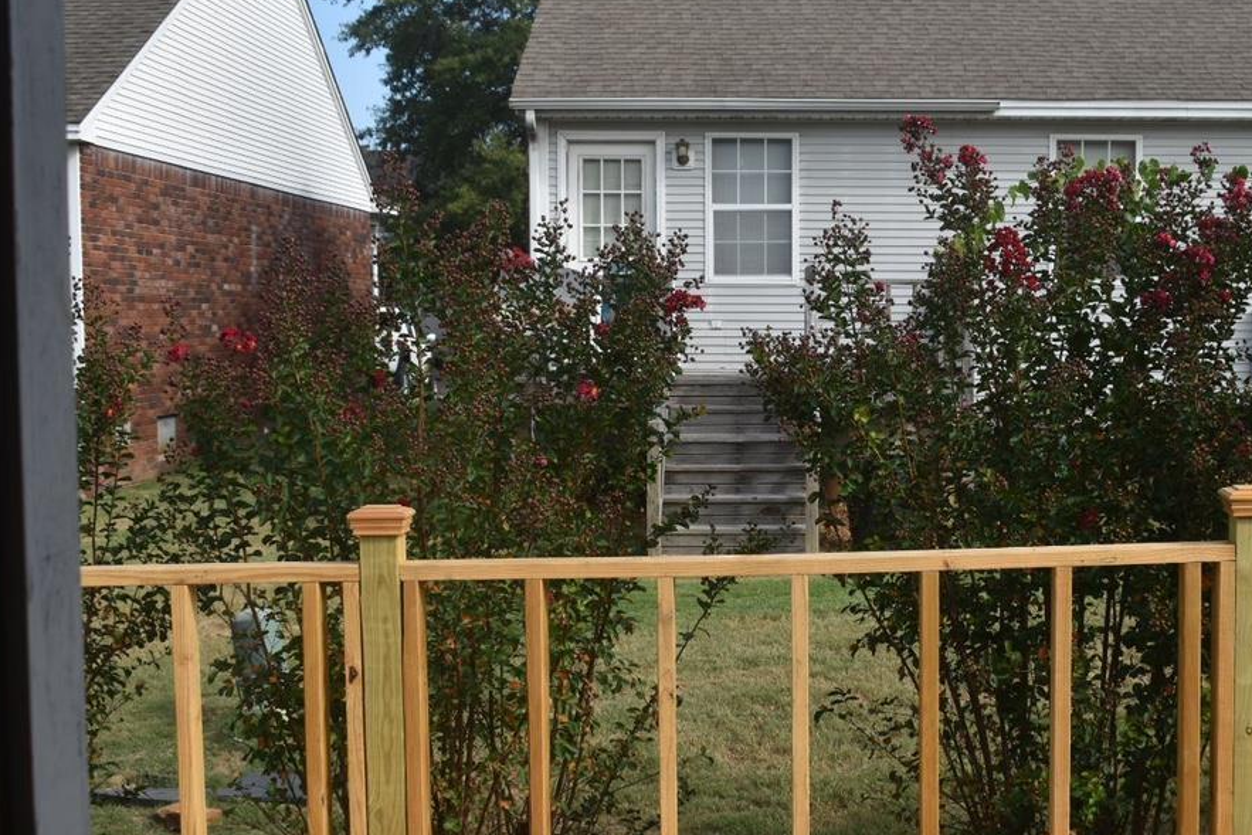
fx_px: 2043
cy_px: 476
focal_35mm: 59
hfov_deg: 33.9
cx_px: 803
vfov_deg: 23.1
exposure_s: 1/250
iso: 125
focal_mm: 27
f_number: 8
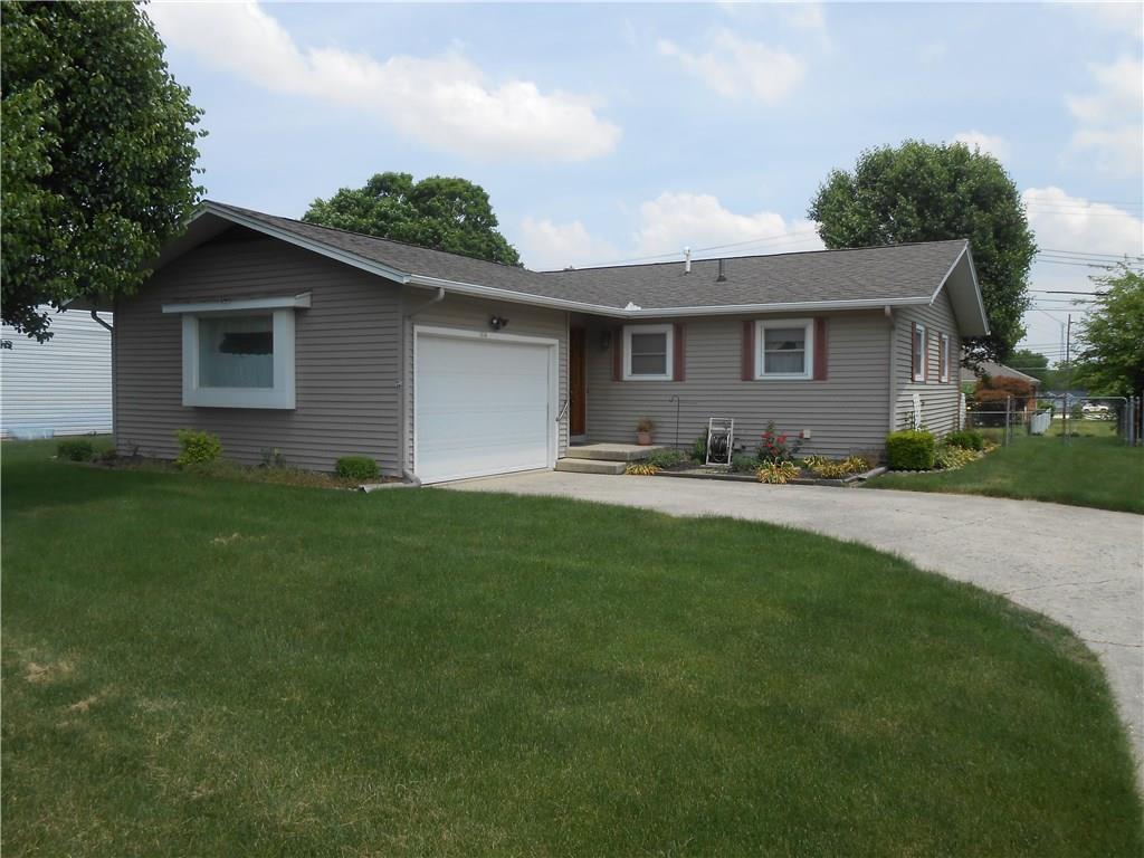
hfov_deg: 67.3
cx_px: 572
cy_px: 429
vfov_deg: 53.1
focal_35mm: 26
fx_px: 859
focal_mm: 4.6
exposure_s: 1/800
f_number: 3.5
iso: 80
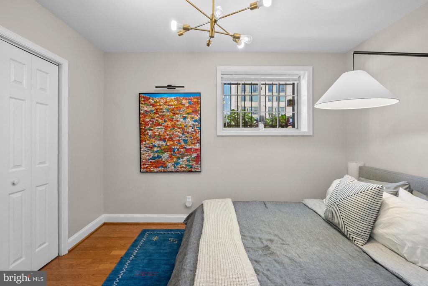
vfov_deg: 73.8
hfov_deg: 96.7
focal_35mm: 16
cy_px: 143
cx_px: 214
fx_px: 190
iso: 320
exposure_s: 1/5
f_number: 8
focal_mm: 16
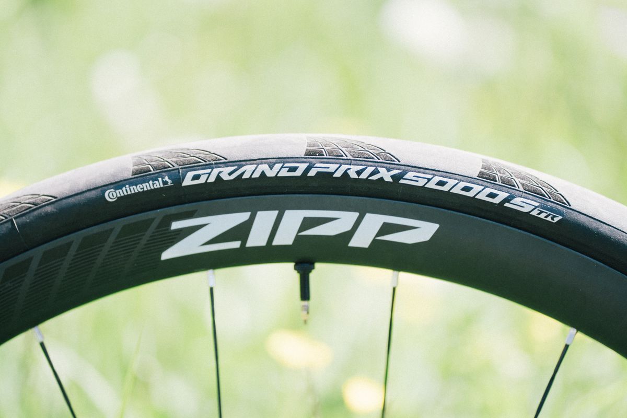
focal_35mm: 85
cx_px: 314
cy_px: 209
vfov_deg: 16.1
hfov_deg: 23.9
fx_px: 1480
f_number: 1.8
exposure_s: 1/5000
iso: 400
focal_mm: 85
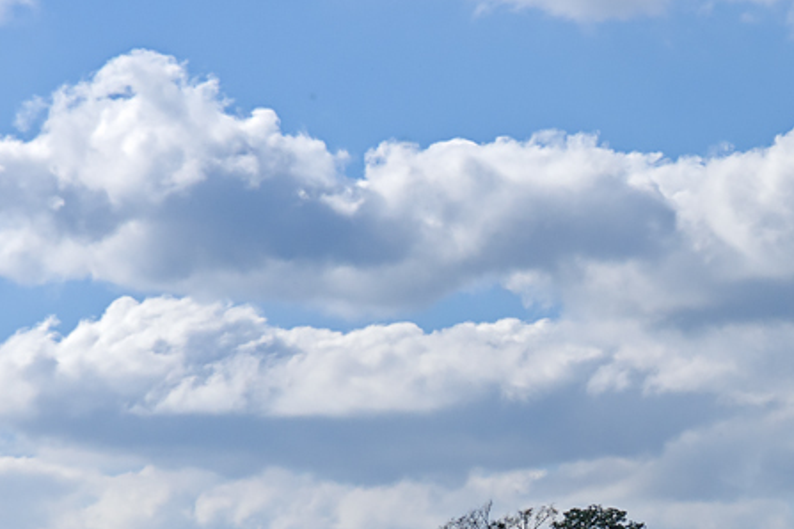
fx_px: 5866
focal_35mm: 266
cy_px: 593
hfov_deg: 7.7
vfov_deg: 5.2
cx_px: 888
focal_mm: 66
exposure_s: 1/2500
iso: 200
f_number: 8
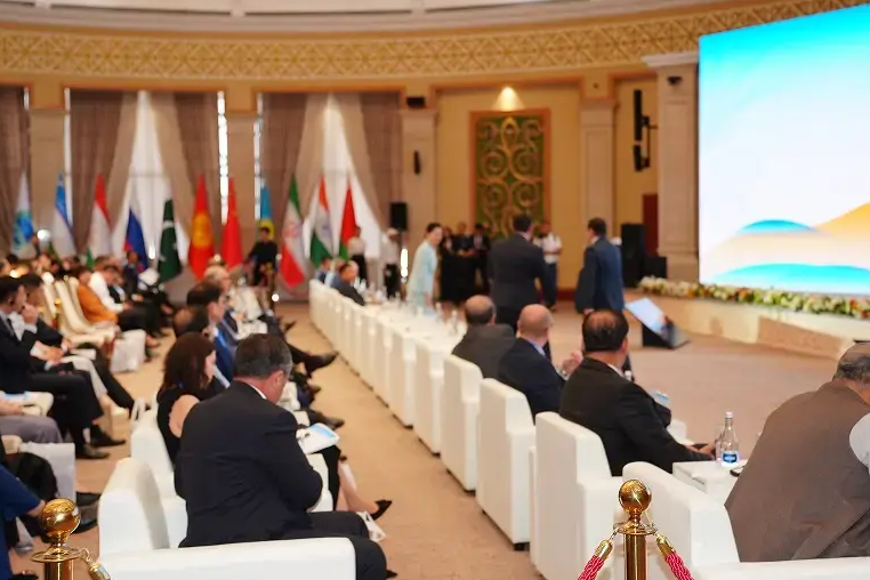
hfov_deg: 42.7
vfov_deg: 29.2
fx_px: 1112
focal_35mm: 46
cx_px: 452
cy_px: 253
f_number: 2.8
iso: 500
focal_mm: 40
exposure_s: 1/160
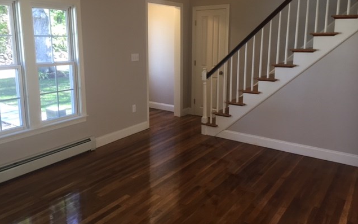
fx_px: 302
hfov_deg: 61.2
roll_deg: +0.2
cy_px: 94
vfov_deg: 40.5
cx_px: 178
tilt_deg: -10.9
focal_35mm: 31
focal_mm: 4.15
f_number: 2.2
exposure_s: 1/30
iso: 40
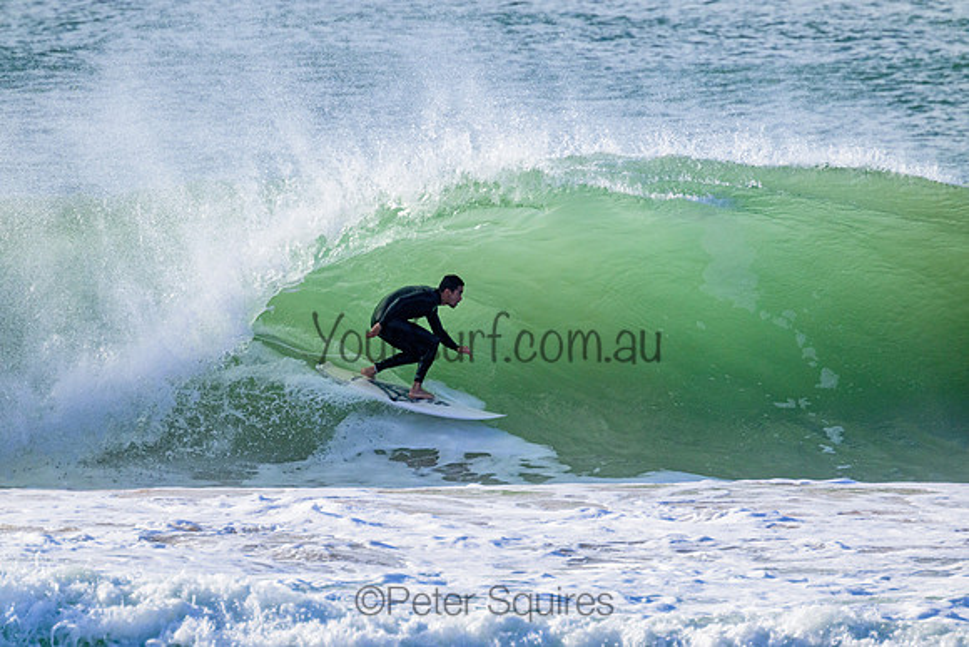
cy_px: 324
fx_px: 21537
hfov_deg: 2.6
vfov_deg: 1.7
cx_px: 484
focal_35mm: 800
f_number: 11
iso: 1600
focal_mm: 800
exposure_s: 1/2000
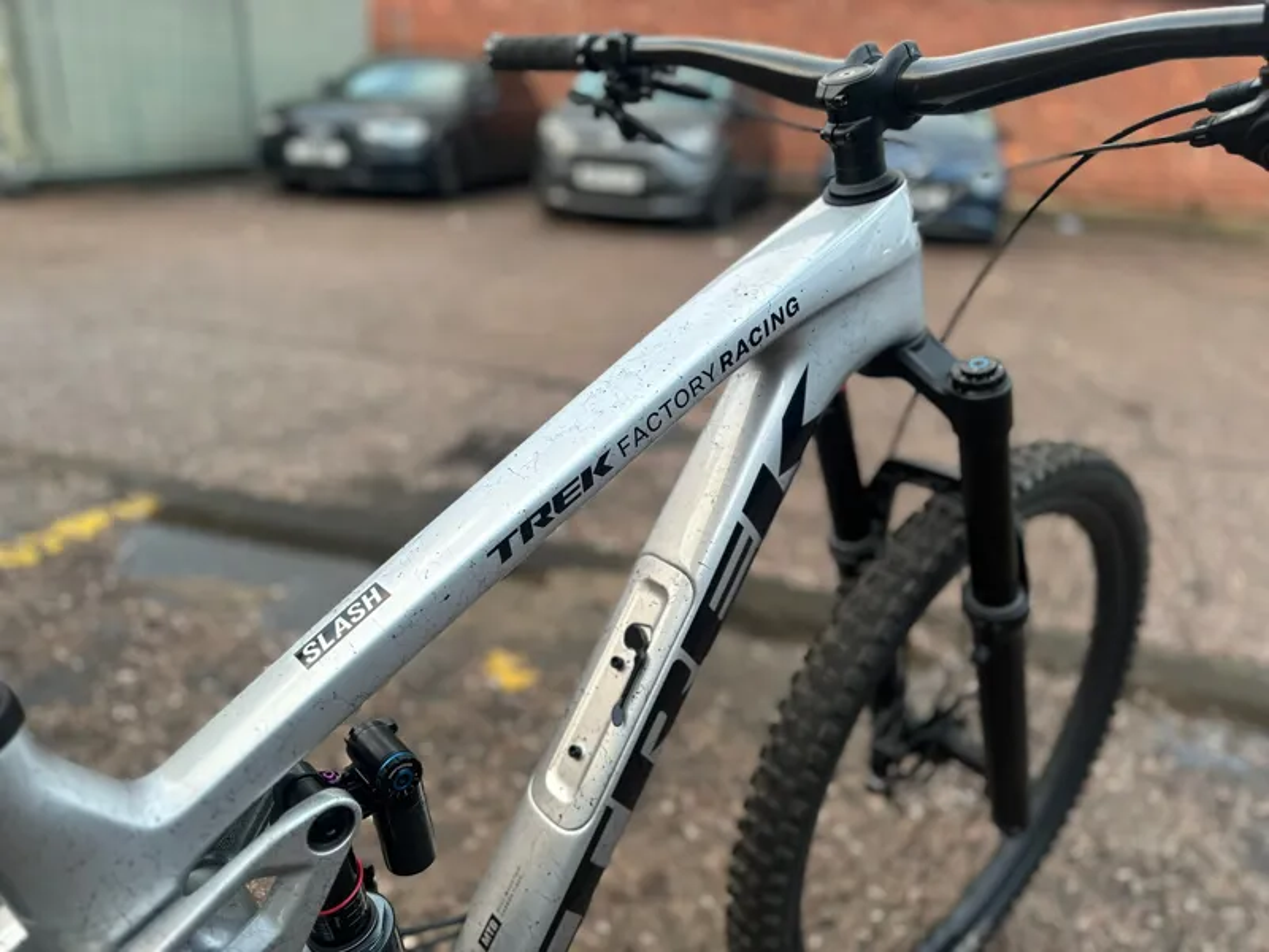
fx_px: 880
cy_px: 476
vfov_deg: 56.8
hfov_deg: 71.6
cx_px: 634
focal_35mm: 24
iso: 80
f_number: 1.78
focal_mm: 6.86
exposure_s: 1/121
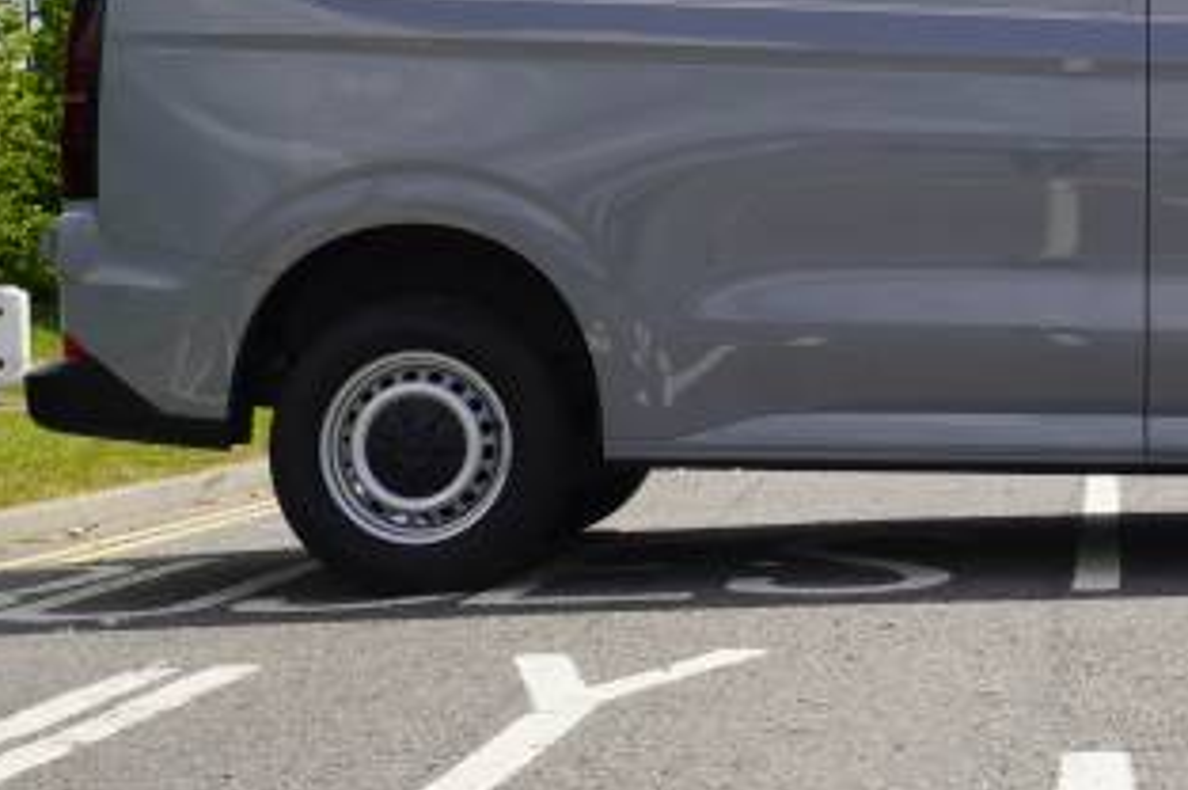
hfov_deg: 21.8
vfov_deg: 14.6
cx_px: 1010
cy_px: 30
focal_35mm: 92
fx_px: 3033
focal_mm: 30
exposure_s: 1/125
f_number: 9
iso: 100
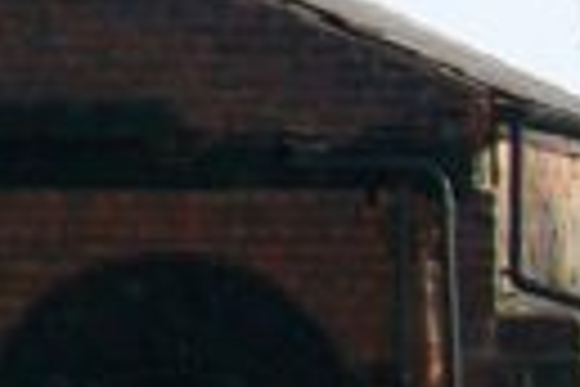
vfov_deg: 5.0
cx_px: -868
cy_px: -742
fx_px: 4253
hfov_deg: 7.3
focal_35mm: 264
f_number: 2.8
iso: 64
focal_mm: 5.7
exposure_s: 1/640
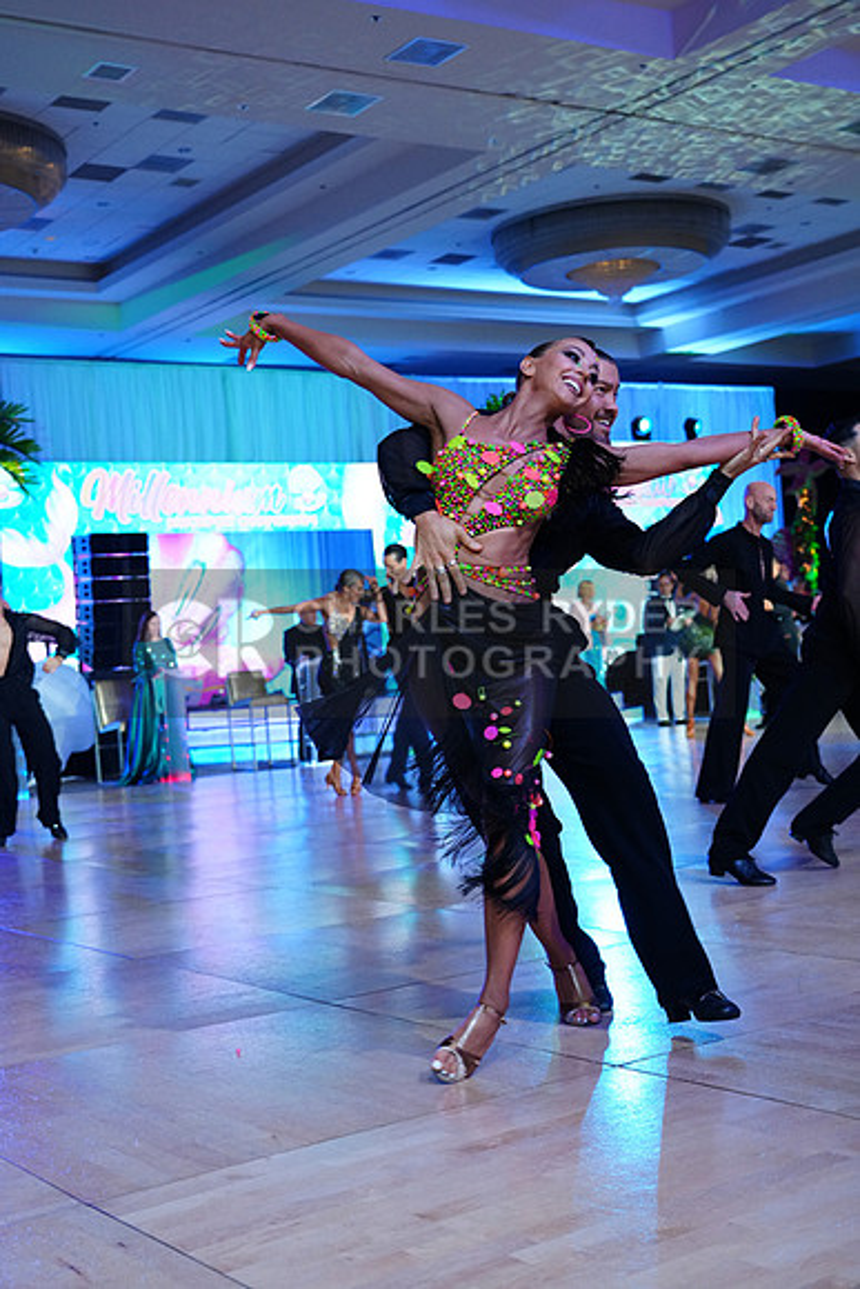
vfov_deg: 44.5
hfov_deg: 30.5
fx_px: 1576
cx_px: 430
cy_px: 644
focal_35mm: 44
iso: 2500
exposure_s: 1/400
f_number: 4
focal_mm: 44
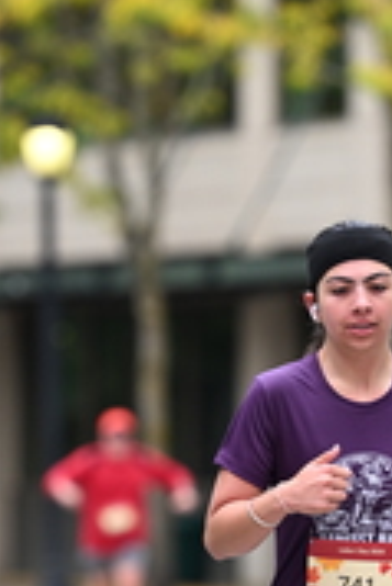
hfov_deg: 2.7
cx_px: 338
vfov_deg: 4.0
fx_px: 8297
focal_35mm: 509
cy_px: 441
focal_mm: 165
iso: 640
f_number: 2.8
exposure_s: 1/1600
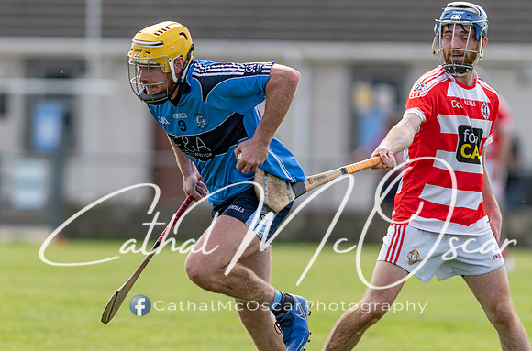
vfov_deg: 2.4
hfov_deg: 3.7
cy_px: 215
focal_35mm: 559
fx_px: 8236
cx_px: 232
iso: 100
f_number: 2.8
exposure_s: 1/1250
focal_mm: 300
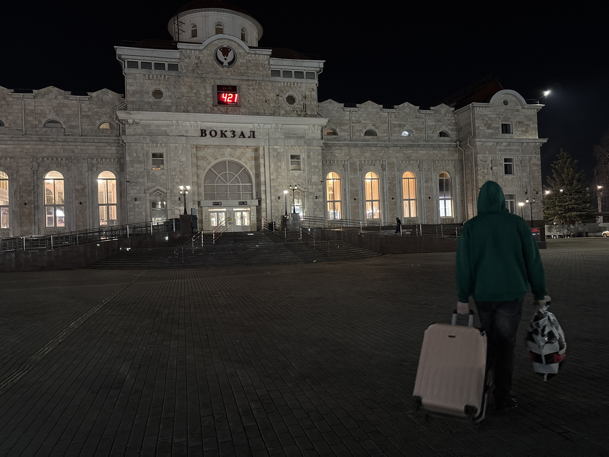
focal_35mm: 26
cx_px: 304
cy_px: 228
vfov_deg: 53.1
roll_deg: +2.2
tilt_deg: +1.6
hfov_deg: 67.3
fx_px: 457
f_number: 1.6
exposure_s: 1/25
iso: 1000
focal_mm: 5.96
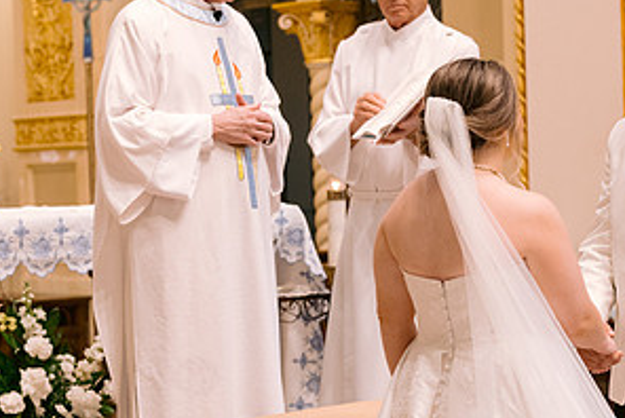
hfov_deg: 18.1
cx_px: 281
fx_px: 1964
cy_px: 231
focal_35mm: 113
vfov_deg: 12.2
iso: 800
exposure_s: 1/125
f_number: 2.8
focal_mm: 50
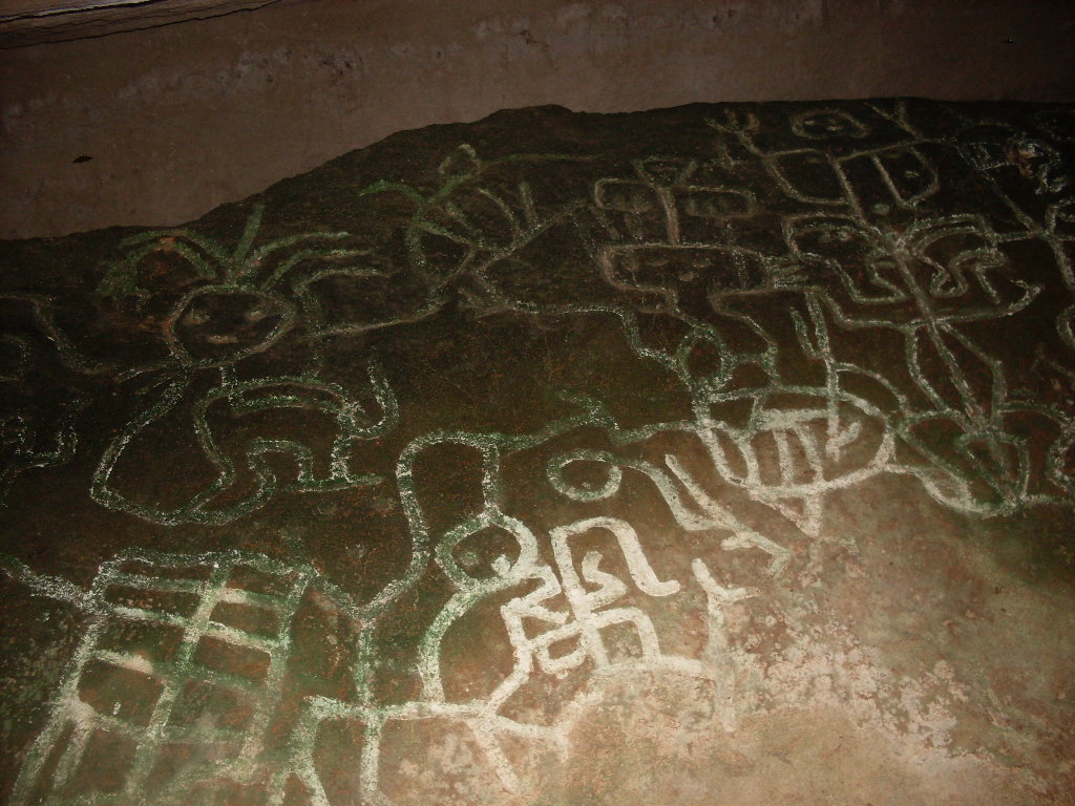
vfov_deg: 37.7
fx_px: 1180
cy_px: 403
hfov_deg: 49.0
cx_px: 538
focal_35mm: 38
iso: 100
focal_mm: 6.3
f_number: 2.8
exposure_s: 1/45
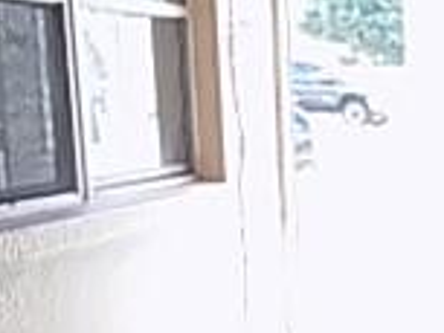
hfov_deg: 16.1
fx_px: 1232
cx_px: 879
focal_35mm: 96
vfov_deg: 15.4
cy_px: 252
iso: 125
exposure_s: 1/30
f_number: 3.1
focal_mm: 4
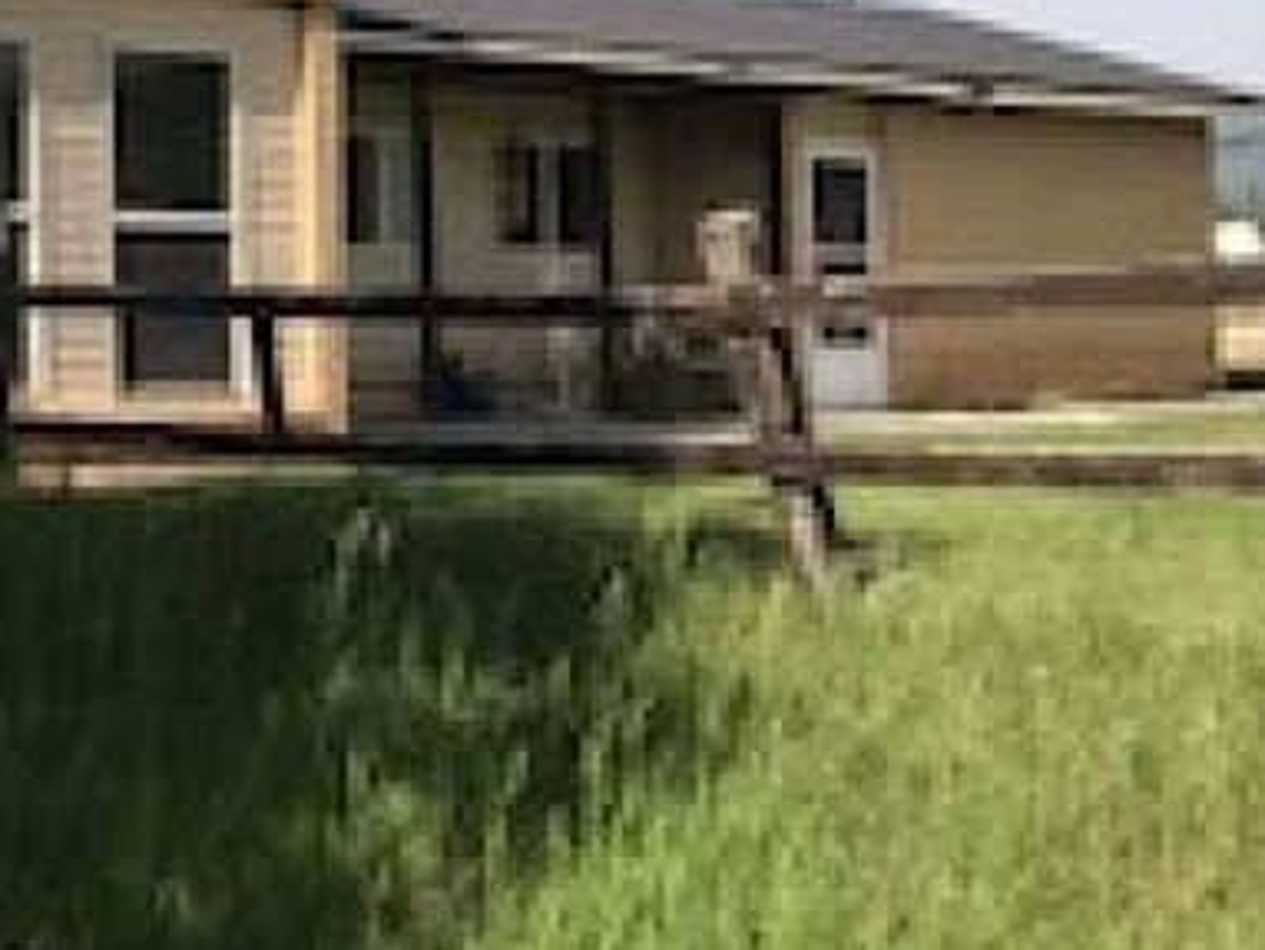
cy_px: 116
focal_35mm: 75
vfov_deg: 19.3
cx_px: -66
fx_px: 2743
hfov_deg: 24.5
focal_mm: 3.99
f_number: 1.8
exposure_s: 1/2336
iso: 20
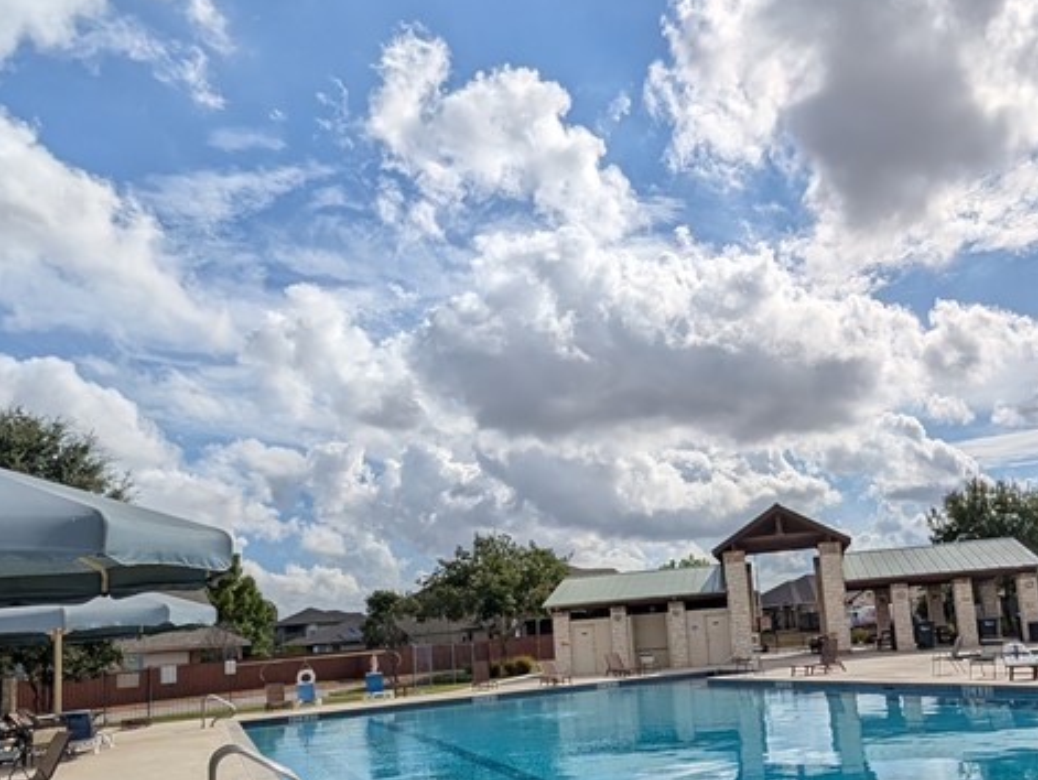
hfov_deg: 66.0
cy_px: 505
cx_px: 662
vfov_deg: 52.3
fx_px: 780
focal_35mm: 26
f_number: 1.7
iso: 57
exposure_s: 1/14706
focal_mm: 2.02
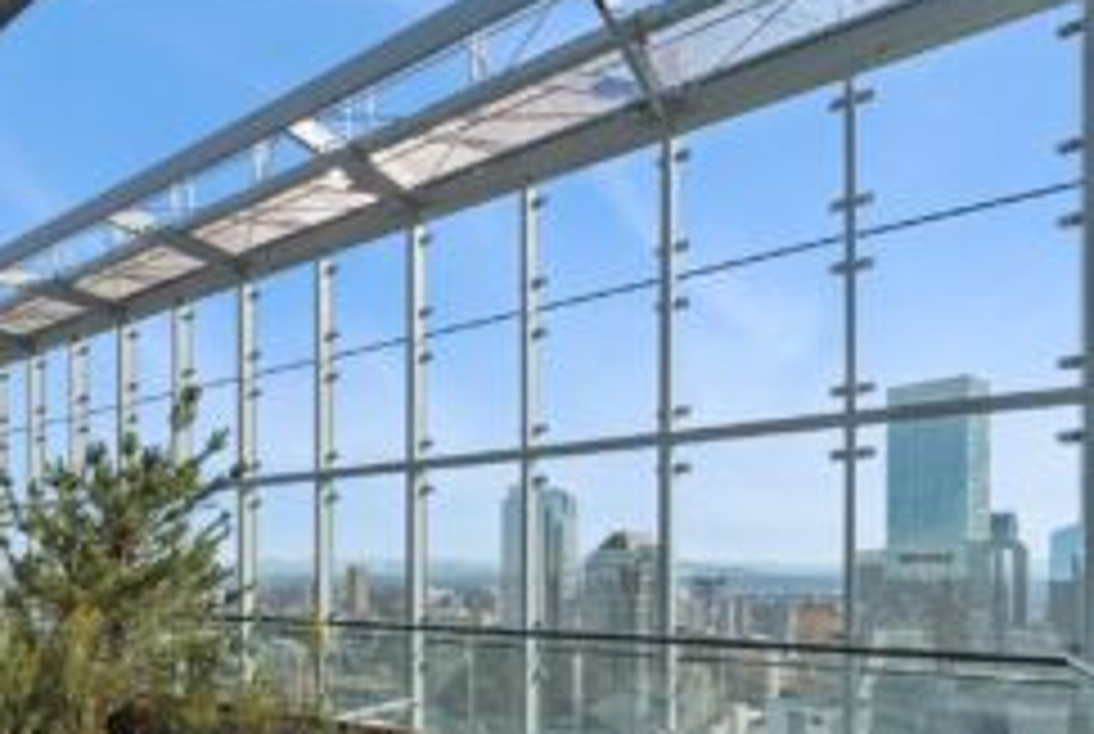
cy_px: 574
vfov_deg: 52.2
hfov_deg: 70.9
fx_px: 700
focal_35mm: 23
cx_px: 275
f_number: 8
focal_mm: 14
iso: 200
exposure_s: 1/640
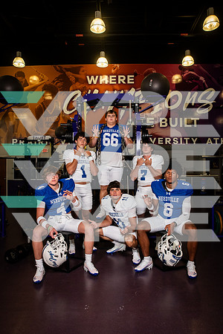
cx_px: 112
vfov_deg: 69.4
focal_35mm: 26
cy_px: 167
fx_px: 242
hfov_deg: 49.6
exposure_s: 1/320
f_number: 7.1
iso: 800
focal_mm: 26
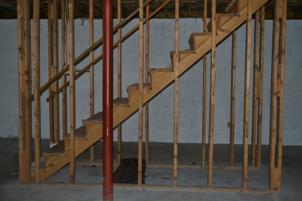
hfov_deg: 46.4
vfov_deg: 31.9
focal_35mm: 42
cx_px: 151
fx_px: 352
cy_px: 100
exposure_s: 1/60
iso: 3200
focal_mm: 28
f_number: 4.5
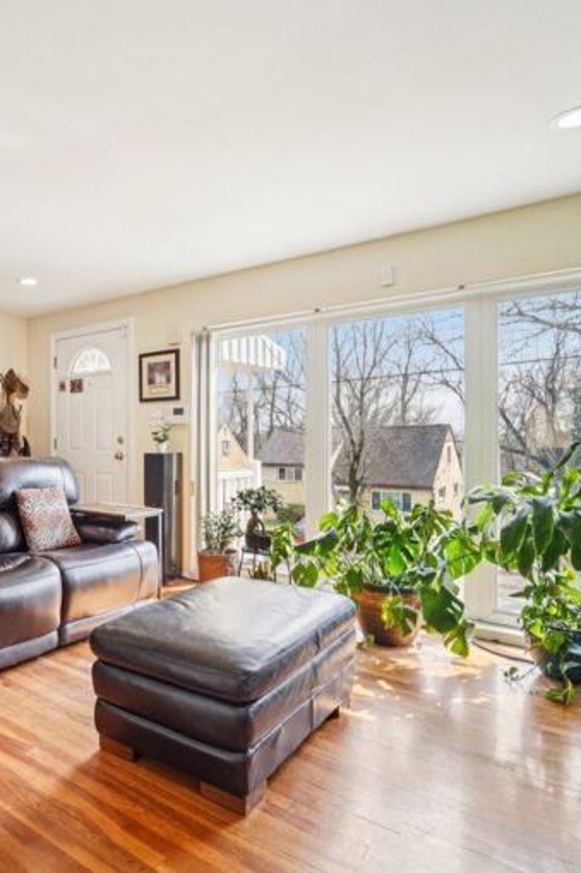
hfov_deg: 52.4
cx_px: 94
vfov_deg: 78.6
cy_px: 440
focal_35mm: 22
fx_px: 533
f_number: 8
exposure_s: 1/100
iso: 500
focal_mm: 14
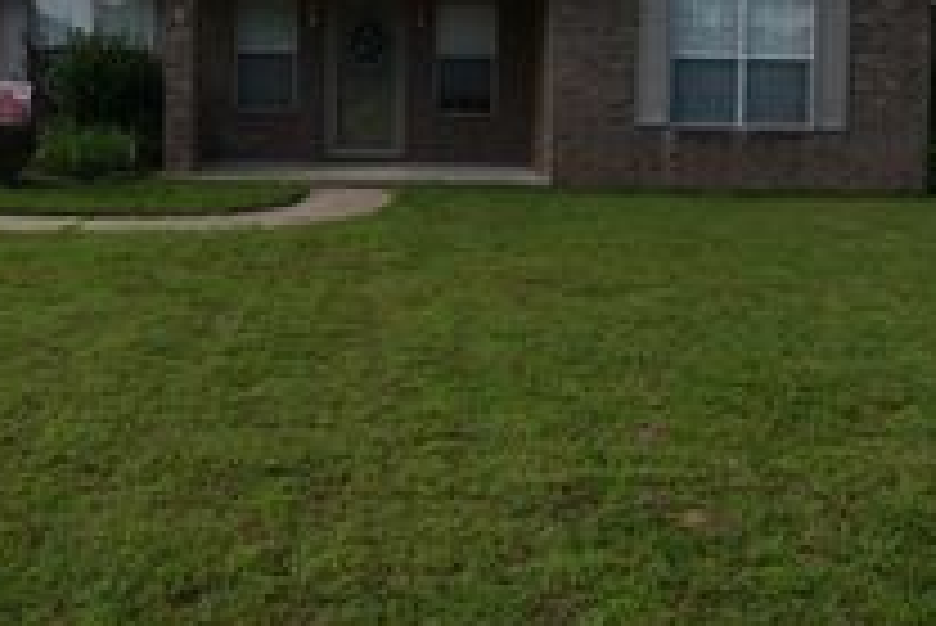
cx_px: 428
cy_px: 92
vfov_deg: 35.3
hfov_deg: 53.0
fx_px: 937
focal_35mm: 36
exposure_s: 1/400
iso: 200
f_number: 10
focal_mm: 10
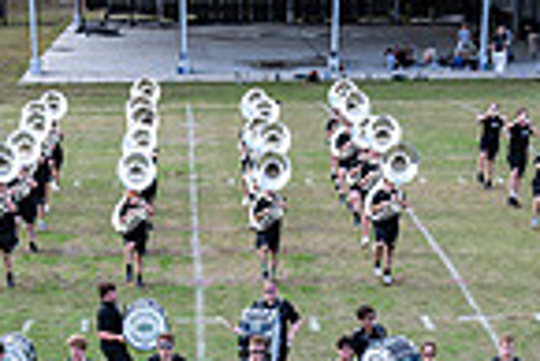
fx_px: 1441
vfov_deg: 12.9
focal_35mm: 96
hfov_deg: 21.1
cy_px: 657
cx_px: 182
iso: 125
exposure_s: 1/1250
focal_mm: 24
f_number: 2.8
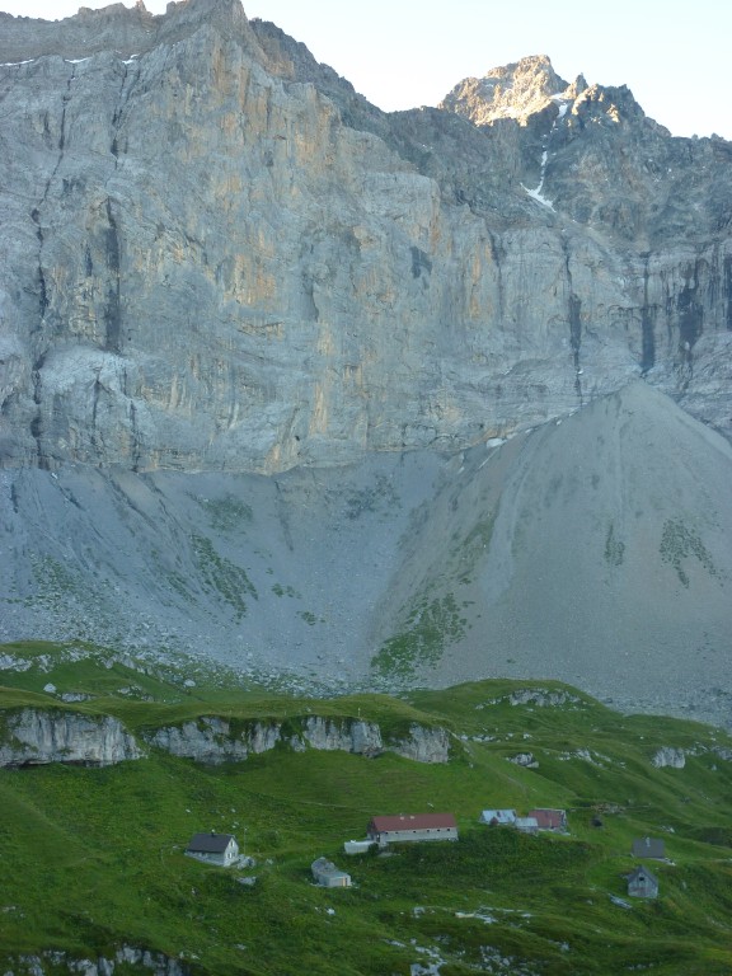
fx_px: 1353
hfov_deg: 30.3
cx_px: 366
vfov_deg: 39.7
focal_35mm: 48
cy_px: 488
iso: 100
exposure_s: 1/30
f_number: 3.8
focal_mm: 7.9
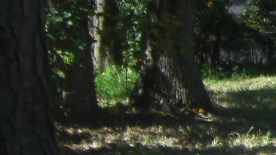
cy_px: -103
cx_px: 690
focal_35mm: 217
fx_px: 1589
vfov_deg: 5.5
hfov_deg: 8.9
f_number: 2.8
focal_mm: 7.9
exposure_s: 1/320
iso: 80
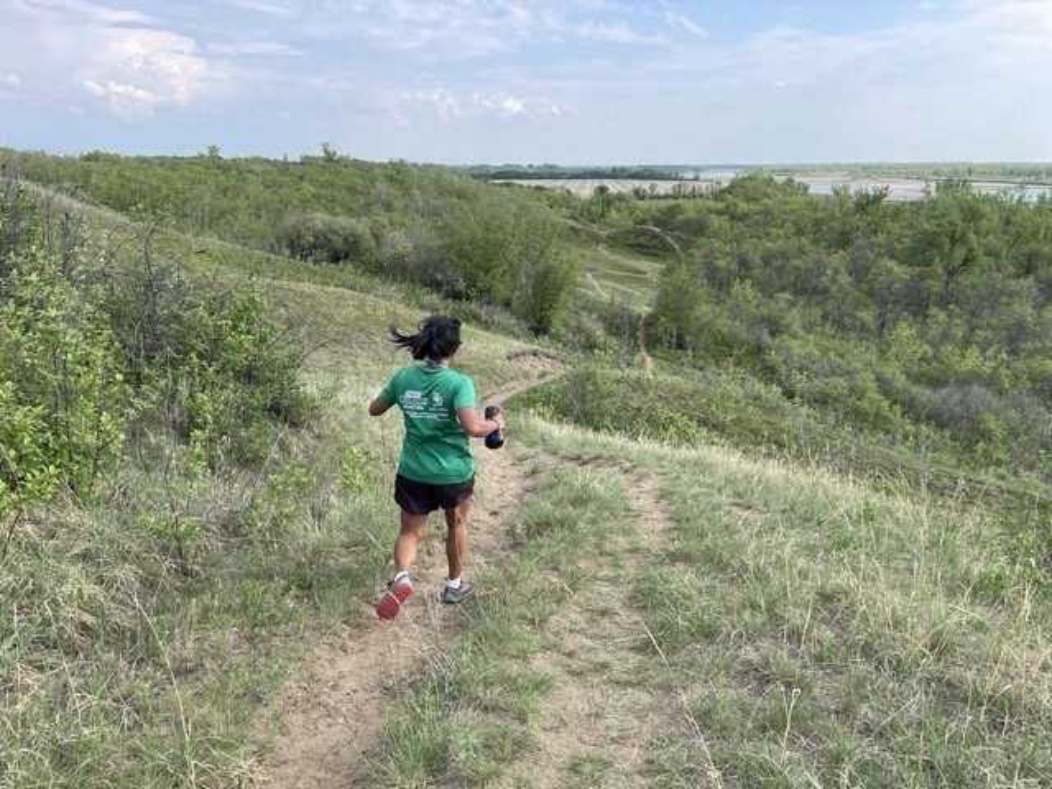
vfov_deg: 53.1
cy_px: 394
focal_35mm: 26
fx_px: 790
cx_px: 526
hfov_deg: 67.3
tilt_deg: -15.9
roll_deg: +0.3
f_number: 1.6
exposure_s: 1/2092
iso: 32
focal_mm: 4.2
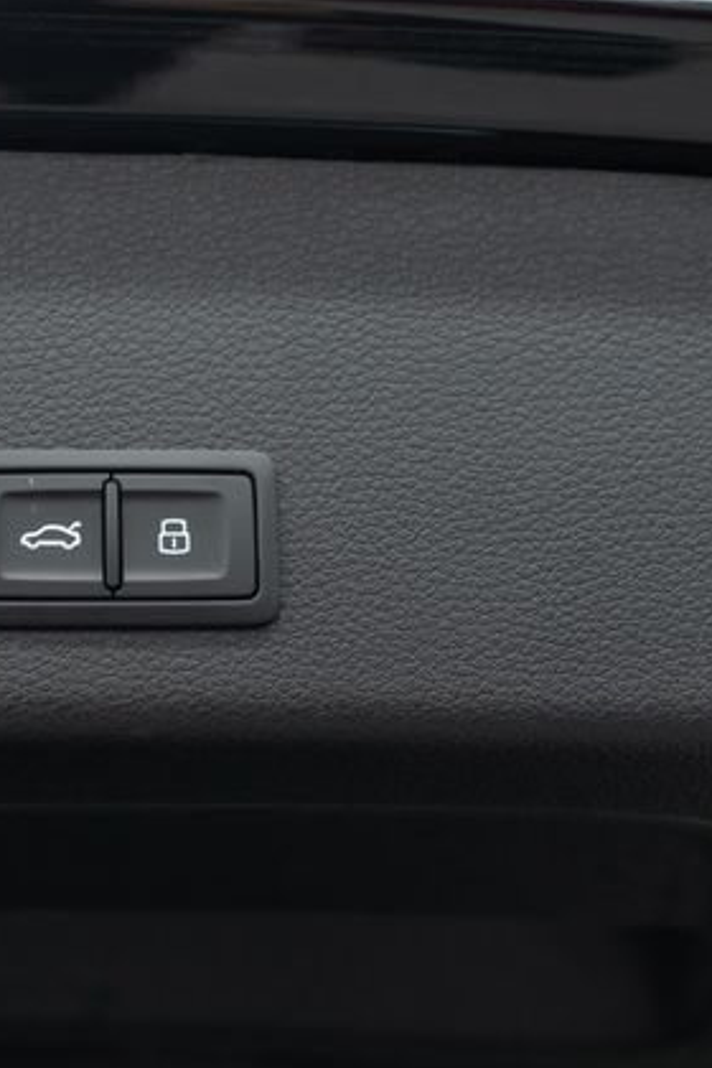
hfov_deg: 21.0
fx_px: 1899
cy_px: 533
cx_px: 130
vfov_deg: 31.4
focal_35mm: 64
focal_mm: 28
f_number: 3.2
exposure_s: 1/40
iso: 500
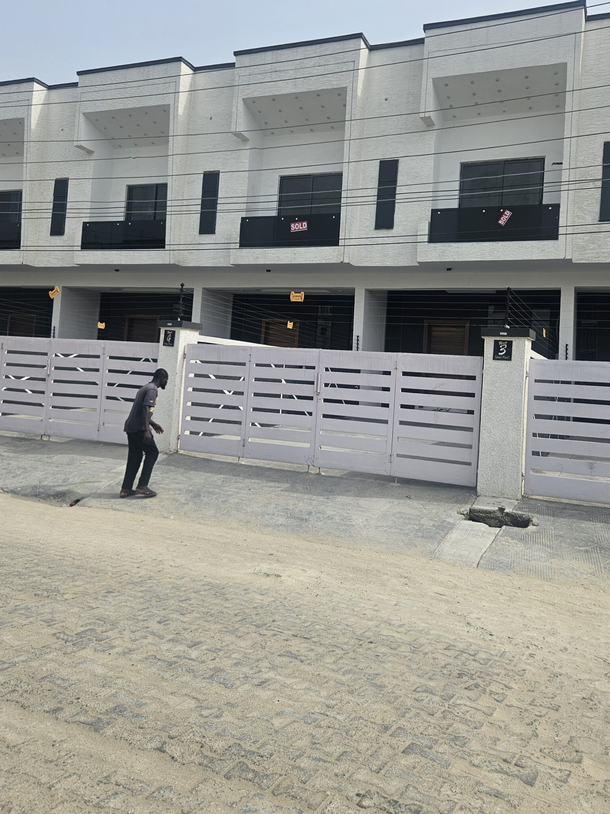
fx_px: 681
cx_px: 332
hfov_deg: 48.2
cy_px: 353
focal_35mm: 29
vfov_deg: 61.4
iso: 25
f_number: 1.8
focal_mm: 5.4
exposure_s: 1/2423
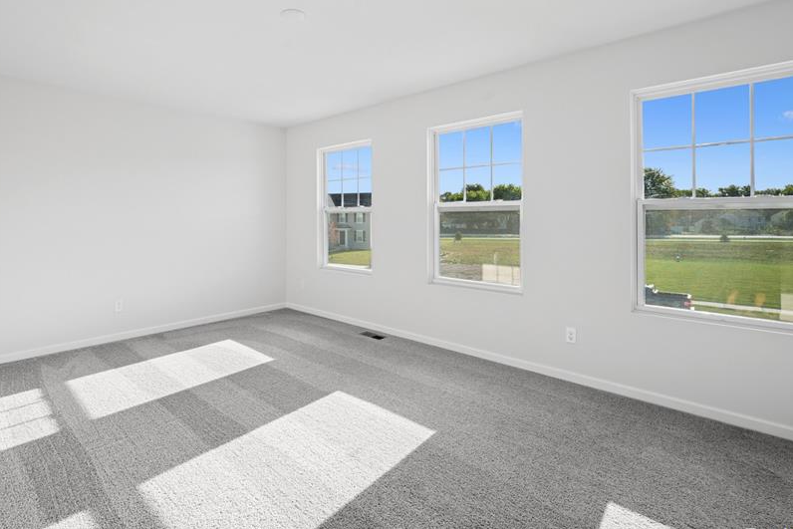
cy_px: 212
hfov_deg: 89.3
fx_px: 397
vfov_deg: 66.8
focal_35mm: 18
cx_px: 336
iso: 80
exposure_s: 1/13
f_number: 9
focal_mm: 14
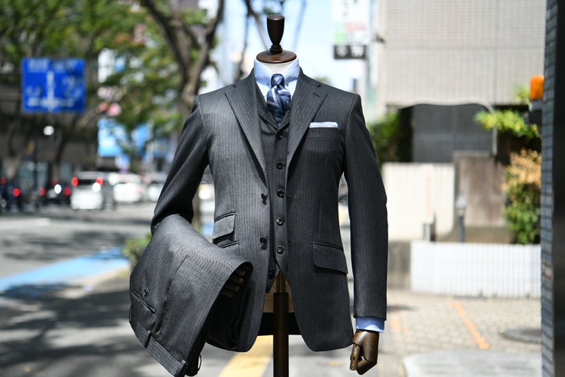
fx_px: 1099
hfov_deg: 28.8
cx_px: 282
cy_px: 188
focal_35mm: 70
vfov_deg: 19.5
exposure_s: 1/500
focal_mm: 70
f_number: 2.8
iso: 80
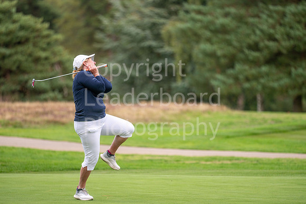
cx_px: 153
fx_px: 2550
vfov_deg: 4.6
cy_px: 102
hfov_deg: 6.9
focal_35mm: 300
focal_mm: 300
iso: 400
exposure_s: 1/640
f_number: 4.5
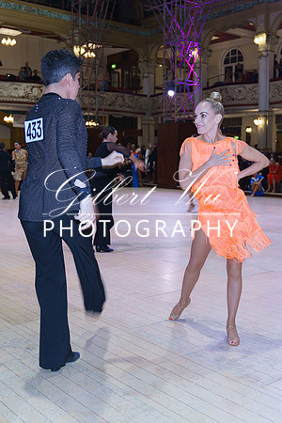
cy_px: 212
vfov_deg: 45.0
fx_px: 511
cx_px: 190
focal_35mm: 43
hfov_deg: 30.6
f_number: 3.2
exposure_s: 1/60
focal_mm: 29
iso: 400
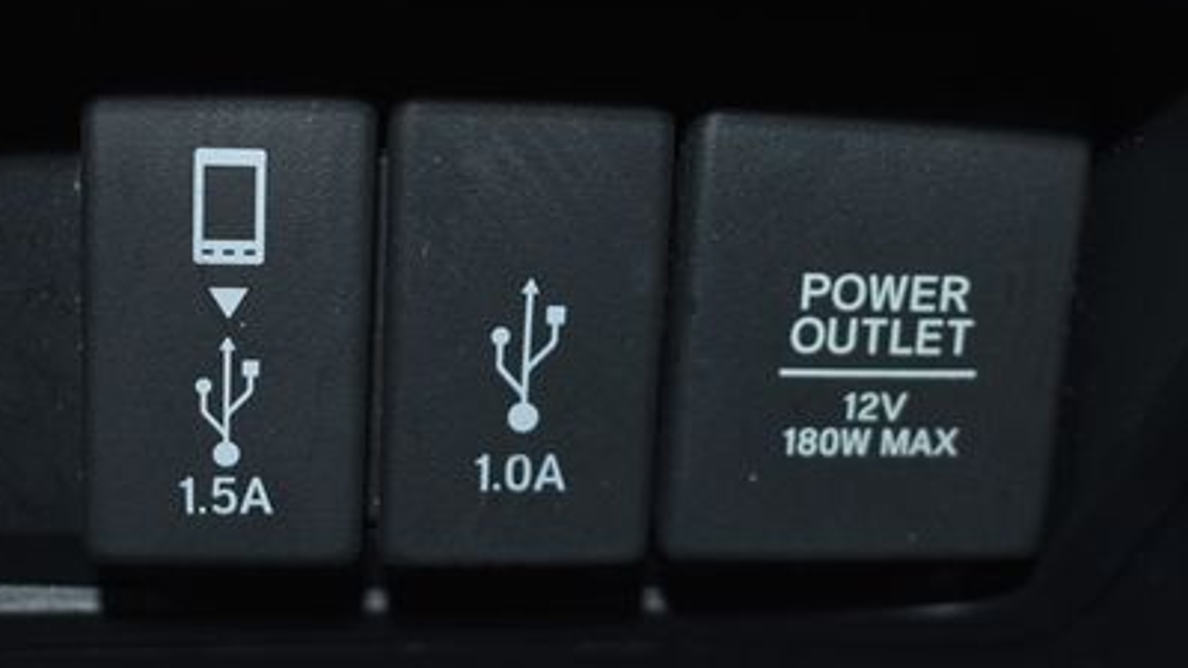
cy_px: 307
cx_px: 621
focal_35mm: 73
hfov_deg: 29.0
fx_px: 2294
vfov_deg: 16.6
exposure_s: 1/60
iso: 180
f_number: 4.2
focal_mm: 29
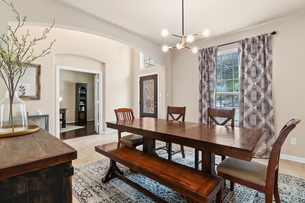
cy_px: 102
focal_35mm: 16
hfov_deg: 96.7
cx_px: 152
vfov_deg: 73.7
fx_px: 136
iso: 320
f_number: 8
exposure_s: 1/25
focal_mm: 11
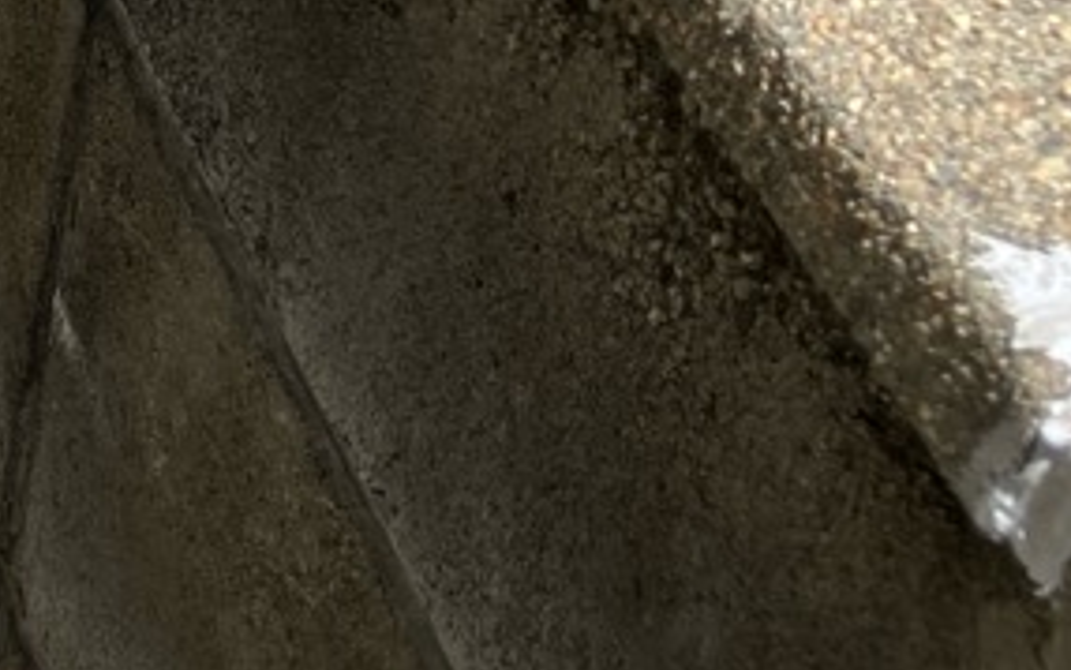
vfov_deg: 9.6
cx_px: -869
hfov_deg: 13.9
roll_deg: +1.6
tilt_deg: -31.5
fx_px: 3884
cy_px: -277
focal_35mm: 133
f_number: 1.8
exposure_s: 1/2208
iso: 32
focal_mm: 3.99
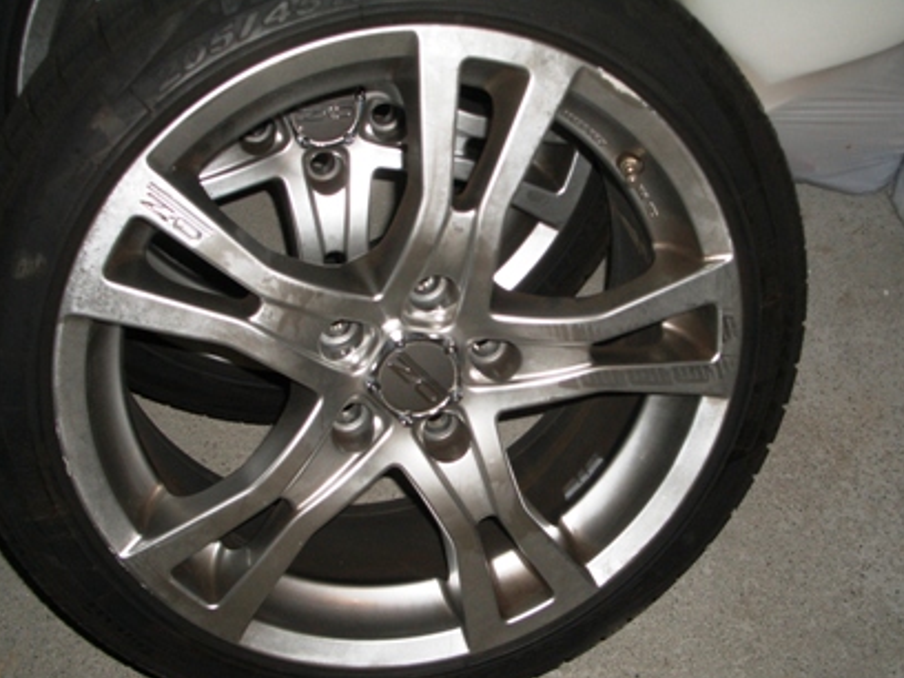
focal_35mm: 45
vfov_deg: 32.2
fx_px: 1175
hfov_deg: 42.1
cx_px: 474
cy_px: 366
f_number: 4.6
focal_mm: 6.8
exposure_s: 1/60
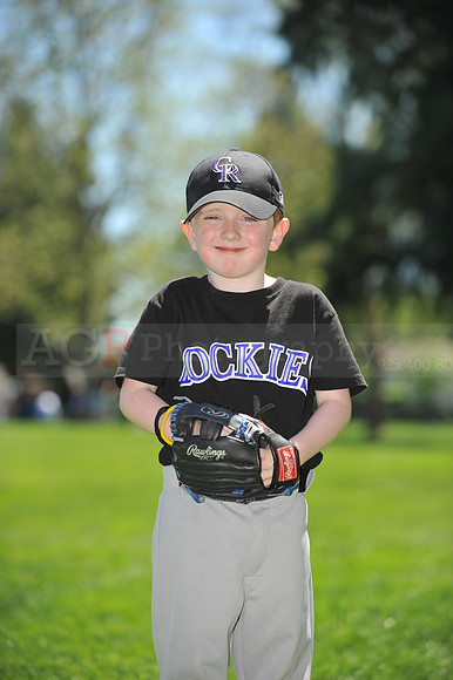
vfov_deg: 17.1
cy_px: 340
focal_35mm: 120
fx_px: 2268
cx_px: 226
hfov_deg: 11.4
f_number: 4
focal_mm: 120
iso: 200
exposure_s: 1/1250
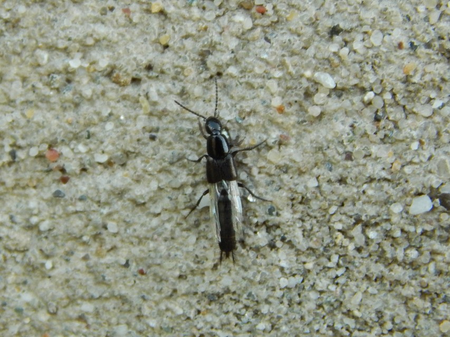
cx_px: 225
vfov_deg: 10.5
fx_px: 1833
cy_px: 168
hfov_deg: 14.0
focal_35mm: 141
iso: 400
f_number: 4.9
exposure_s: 1/200
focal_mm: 25.3
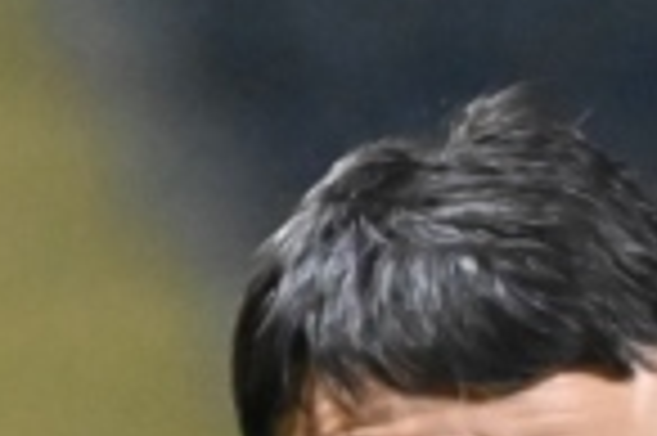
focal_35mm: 2660
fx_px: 48490
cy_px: 906
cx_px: 522
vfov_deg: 0.5
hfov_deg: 0.8
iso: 10000
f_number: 6.3
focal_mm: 380
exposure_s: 1/1250
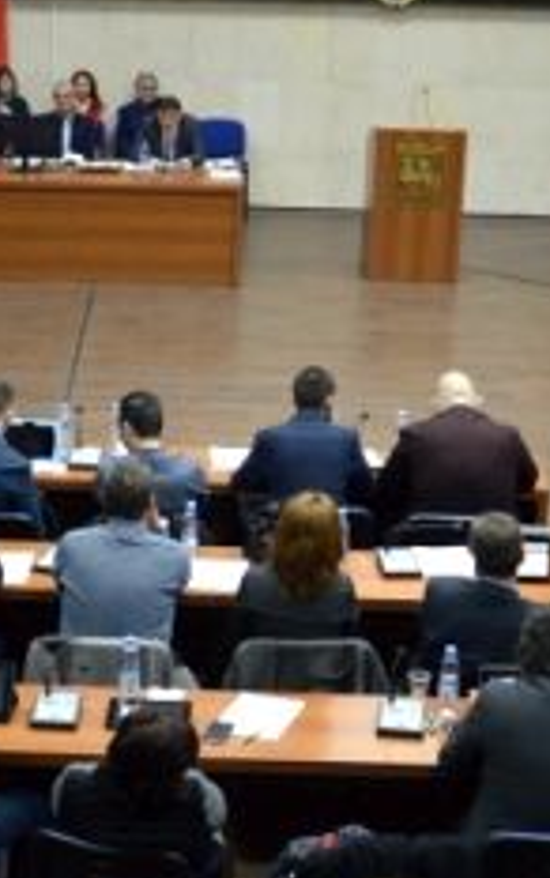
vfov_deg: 24.3
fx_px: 2035
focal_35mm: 85
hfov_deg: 15.4
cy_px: 484
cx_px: 188
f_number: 3.5
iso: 400
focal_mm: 18
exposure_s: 1/25
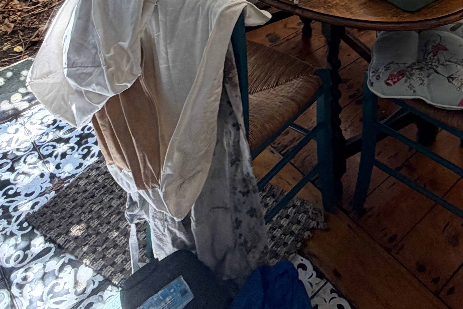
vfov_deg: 22.1
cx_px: 337
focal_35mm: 44
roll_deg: -1.1
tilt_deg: -8.8
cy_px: -211
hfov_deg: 43.3
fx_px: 566
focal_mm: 2.22
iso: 100
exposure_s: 1/121
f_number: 2.2
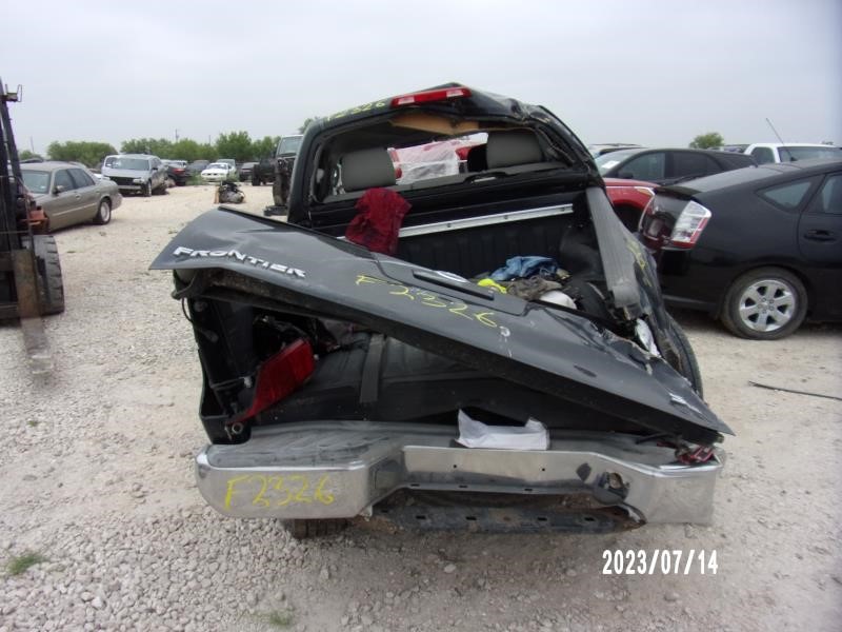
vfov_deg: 56.8
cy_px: 316
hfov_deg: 71.6
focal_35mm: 24
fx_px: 584
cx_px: 421
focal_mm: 4.3
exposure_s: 1/200
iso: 80
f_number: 3.3
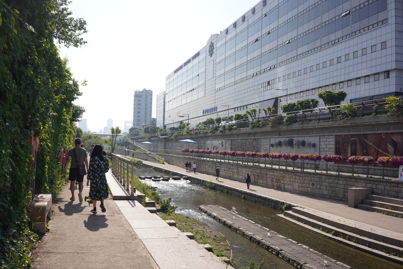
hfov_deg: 54.4
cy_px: 134
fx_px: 392
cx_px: 202
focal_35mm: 35
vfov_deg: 37.9
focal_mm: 35
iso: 100
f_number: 13
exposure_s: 1/80
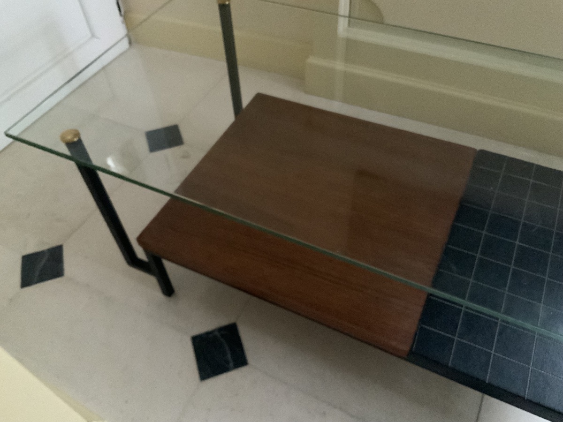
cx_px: 282
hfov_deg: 61.7
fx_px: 472
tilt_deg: -51.7
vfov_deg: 48.2
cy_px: 211
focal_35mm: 29
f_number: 1.8
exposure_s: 1/21
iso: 640
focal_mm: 3
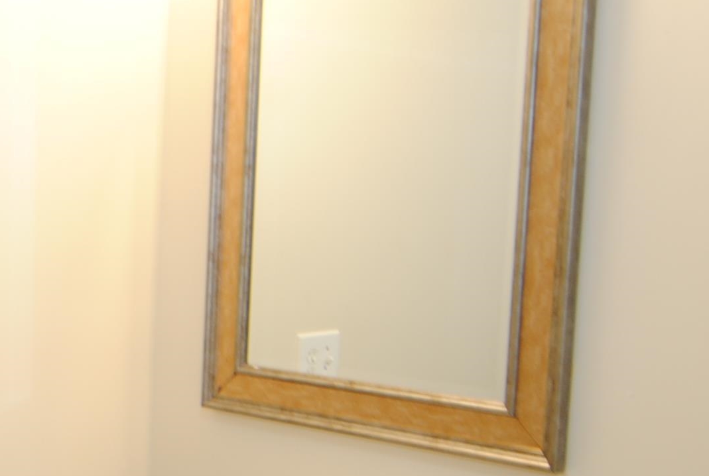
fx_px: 1283
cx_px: -103
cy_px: 345
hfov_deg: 27.7
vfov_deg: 20.9
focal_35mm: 65
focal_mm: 16
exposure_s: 1/30
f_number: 2.8
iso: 200
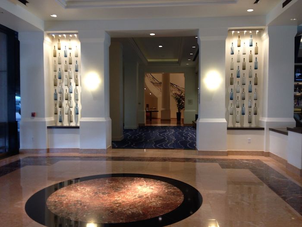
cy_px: 114
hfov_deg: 55.4
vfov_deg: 42.9
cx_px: 151
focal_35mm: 33
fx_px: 288
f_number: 2.4
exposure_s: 1/20
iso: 80
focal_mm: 4.12
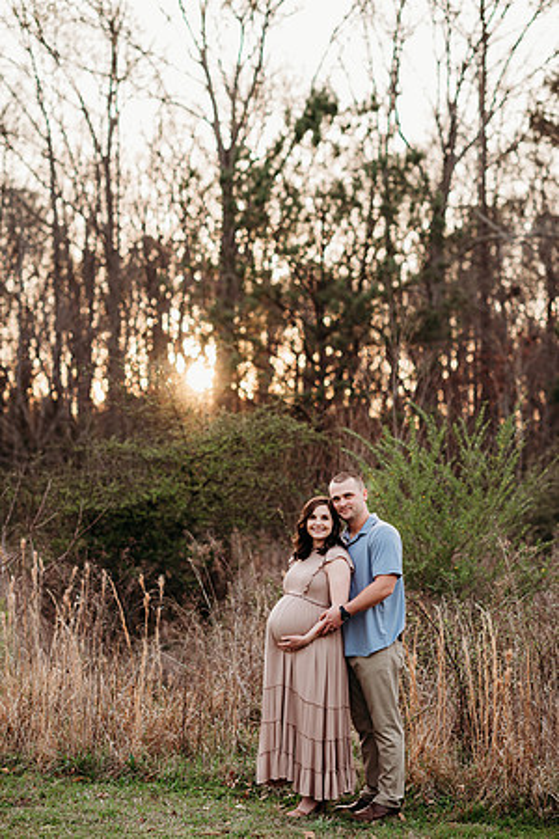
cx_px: 280
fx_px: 1980
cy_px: 420
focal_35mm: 85
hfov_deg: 16.1
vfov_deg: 23.9
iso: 320
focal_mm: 85
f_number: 2.5
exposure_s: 1/400
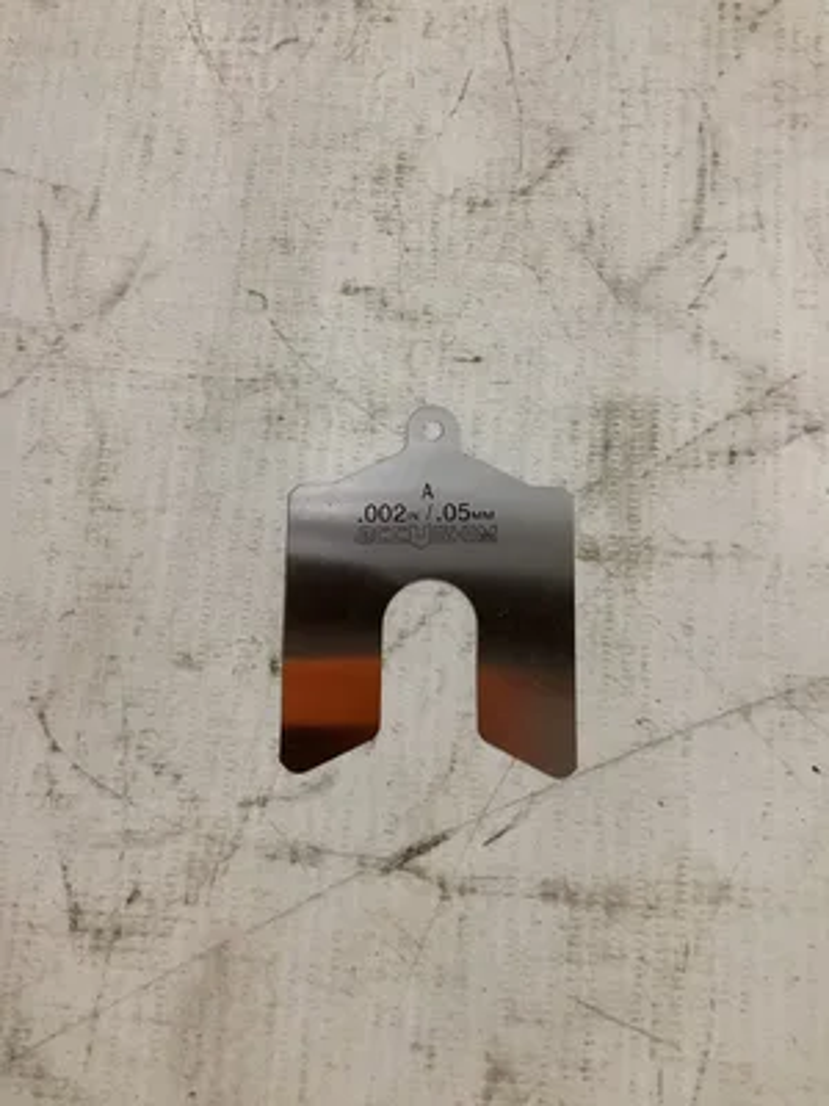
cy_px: 553
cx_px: 414
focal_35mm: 31
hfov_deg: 45.4
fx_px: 990
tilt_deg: -78.4
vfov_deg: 58.4
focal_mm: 3.3
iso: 250
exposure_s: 1/50
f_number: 2.4
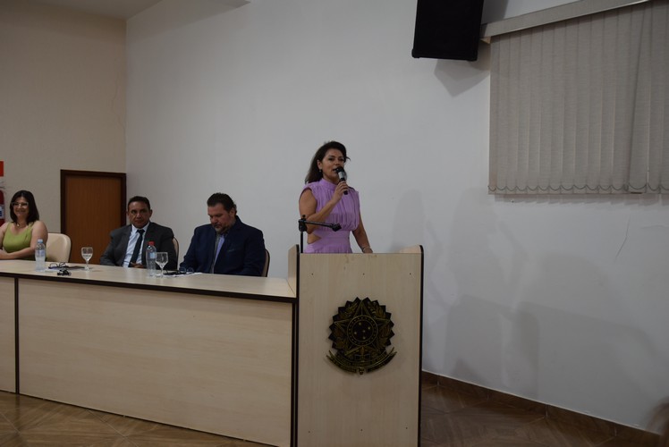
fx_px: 614
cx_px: 334
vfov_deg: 40.0
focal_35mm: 33
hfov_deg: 57.2
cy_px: 224
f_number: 4
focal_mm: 22
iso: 400
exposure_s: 1/60
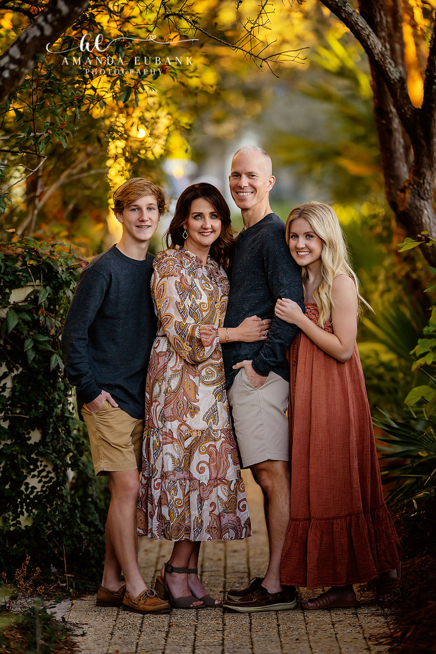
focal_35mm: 200
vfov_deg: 10.3
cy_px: 327
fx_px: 3633
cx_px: 218
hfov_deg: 6.9
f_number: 2.5
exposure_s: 1/1000
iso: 320
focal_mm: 200
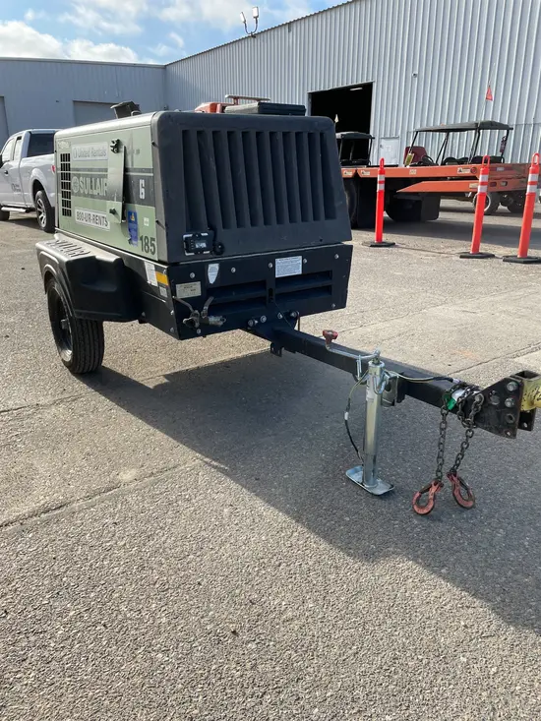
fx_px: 542
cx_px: 270
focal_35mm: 26
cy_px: 360
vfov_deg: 67.3
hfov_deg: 53.1
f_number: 1.6
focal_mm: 4.2
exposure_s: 1/1949
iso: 50
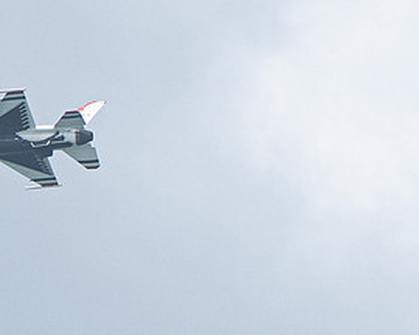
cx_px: -48
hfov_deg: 0.9
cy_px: 54
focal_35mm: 2067
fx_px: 25632
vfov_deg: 0.7
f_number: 10
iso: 640
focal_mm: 400
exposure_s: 1/1600
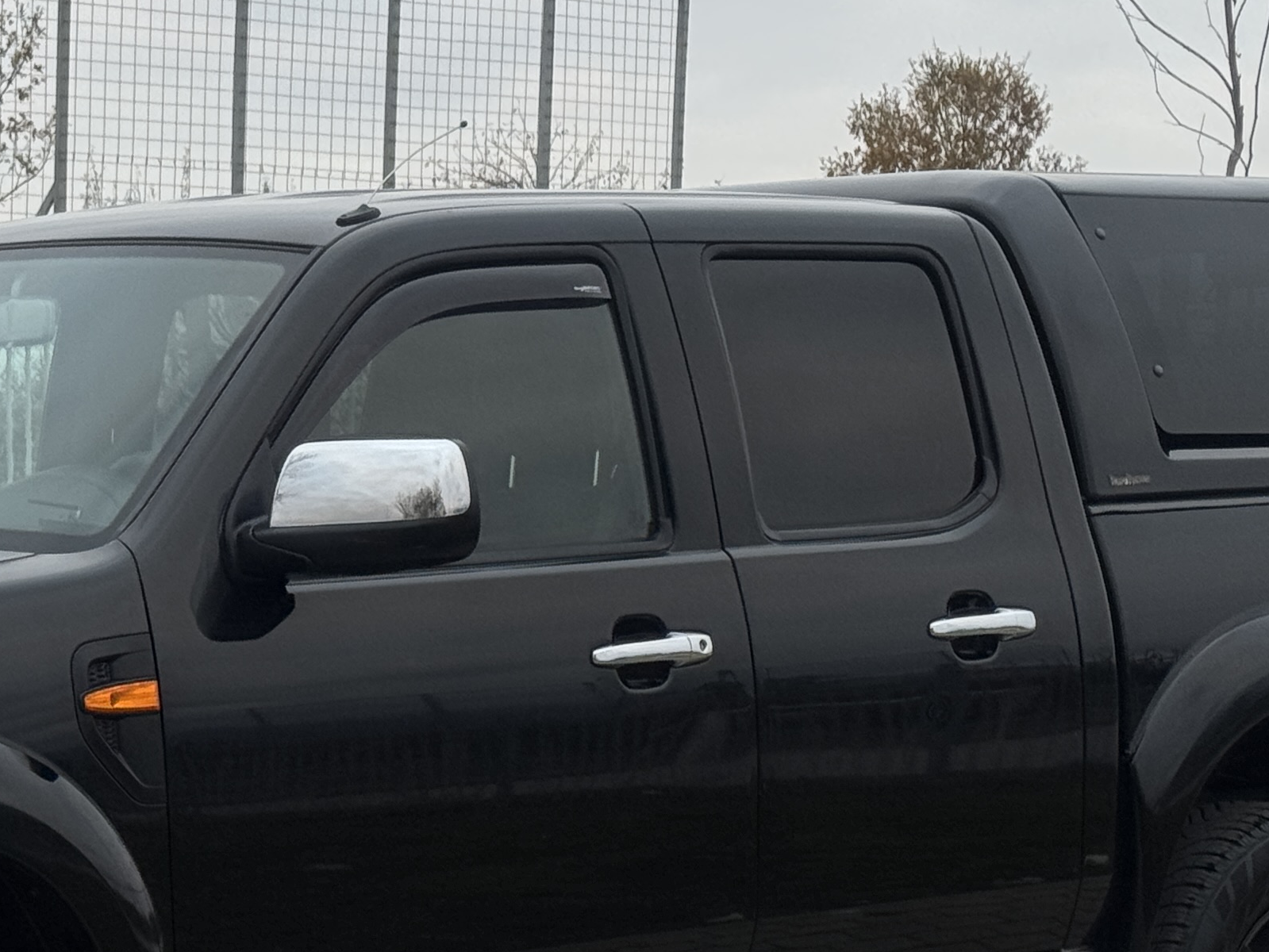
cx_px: 205
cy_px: 687
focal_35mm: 121
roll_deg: -0.5
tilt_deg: -4.1
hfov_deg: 16.1
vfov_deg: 12.2
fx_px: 4437
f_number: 1.78
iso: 64
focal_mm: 6.76
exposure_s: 1/325
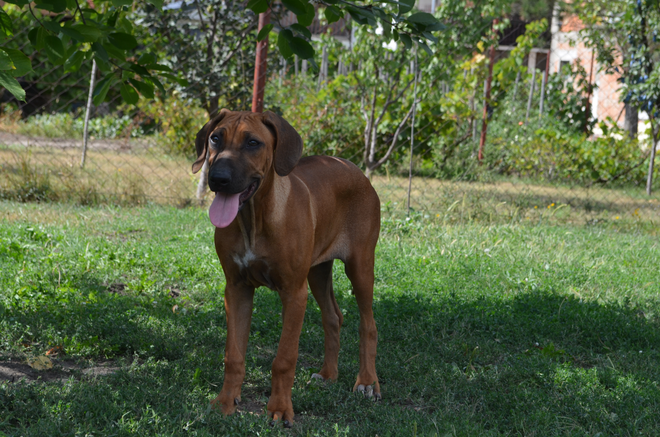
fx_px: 1509
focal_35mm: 82
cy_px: 218
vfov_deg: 16.5
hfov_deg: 24.7
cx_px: 330
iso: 200
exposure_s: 1/250
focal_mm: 55
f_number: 8
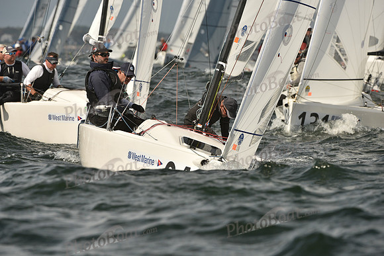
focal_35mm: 350
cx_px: 192
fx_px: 3734
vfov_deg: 3.9
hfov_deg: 5.9
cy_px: 128
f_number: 9
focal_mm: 350
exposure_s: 1/1600
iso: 320
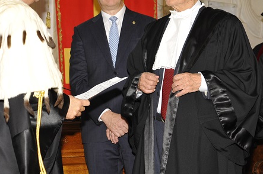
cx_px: 135
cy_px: 72
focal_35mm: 94
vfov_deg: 14.5
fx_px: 686
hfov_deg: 21.7
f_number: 5.6
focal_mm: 52
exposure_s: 1/80
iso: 1250
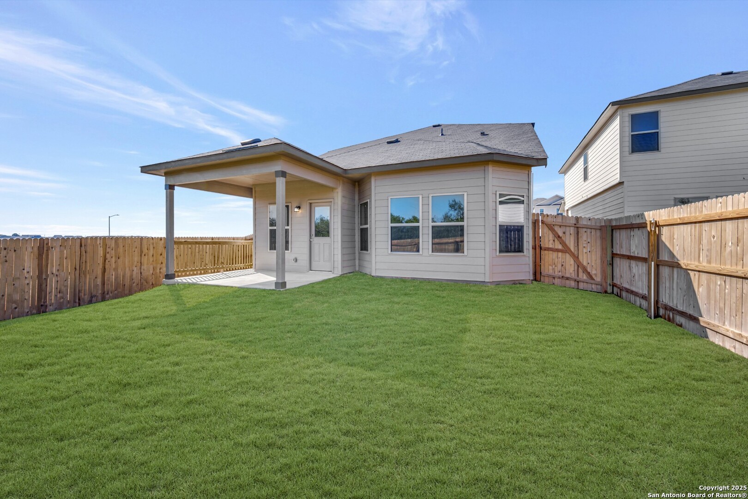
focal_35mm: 14
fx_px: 291
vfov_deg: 81.2
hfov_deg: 104.3
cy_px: 250
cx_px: 374
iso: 100
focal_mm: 14
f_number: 9
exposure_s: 1/160
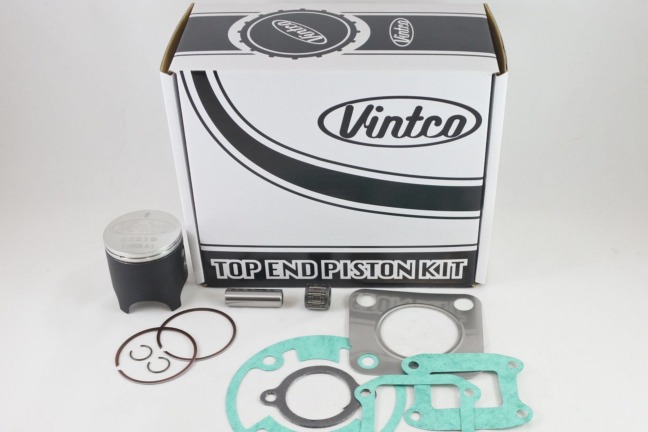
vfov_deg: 33.4
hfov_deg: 48.4
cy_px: 238
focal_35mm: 40
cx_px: 342
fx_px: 720
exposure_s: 1/125
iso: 450
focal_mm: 13.7
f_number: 4
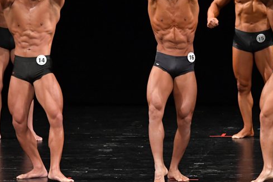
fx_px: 3063
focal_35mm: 404
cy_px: 76
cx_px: 172
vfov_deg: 3.4
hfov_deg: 5.1
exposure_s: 1/400
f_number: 5.6
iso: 3200
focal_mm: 170
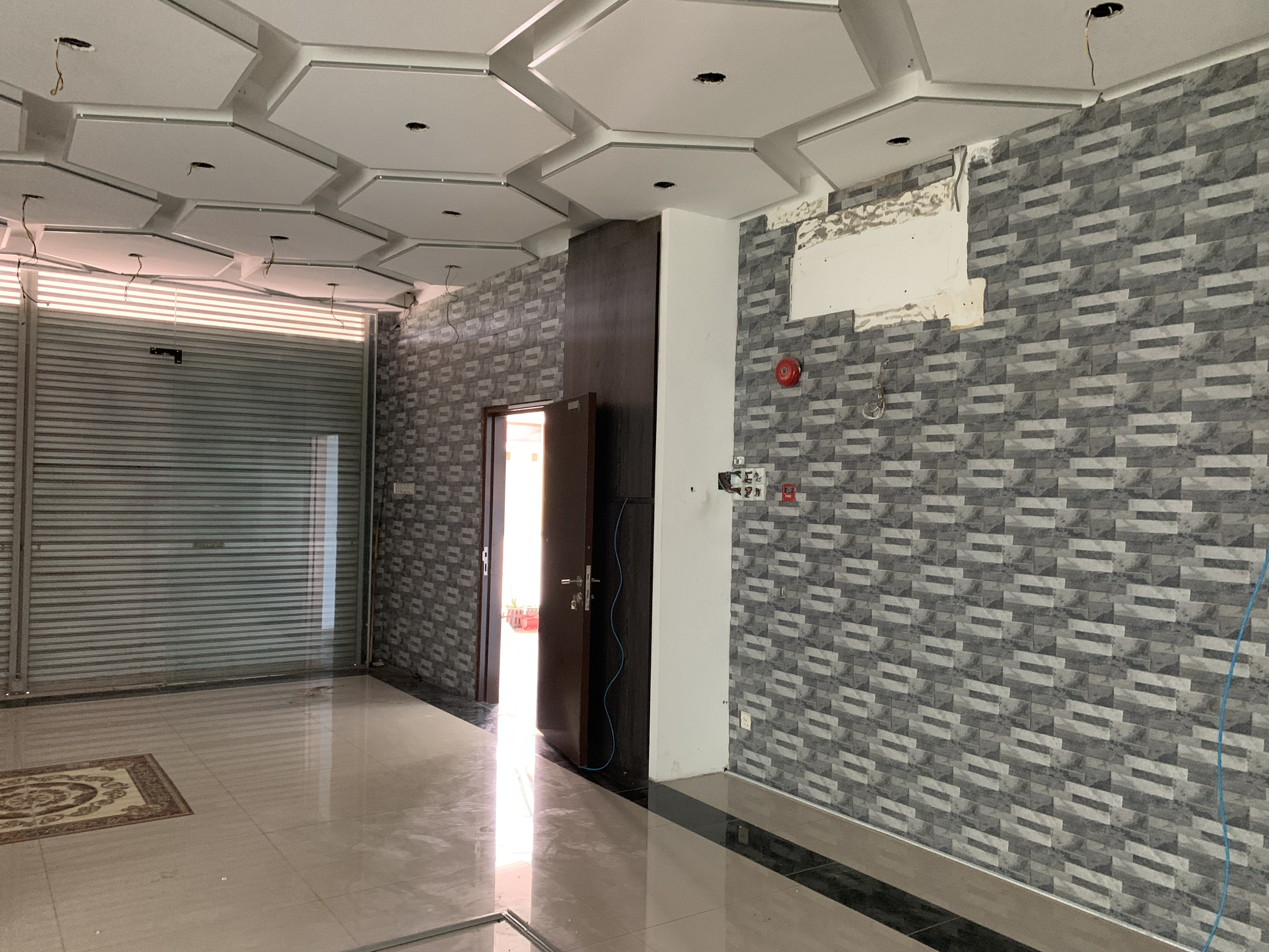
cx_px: 634
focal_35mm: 26
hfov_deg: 67.3
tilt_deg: +0.0
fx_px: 953
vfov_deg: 53.1
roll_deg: -2.8
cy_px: 476
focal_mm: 4.25
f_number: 1.8
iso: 500
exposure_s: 1/30
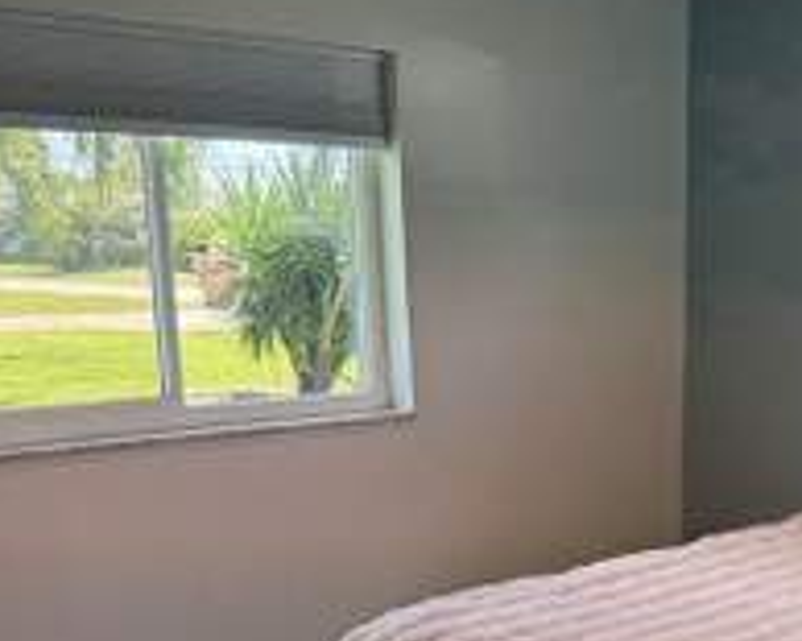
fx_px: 1376
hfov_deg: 31.6
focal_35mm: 58
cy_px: 620
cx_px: 649
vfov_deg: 25.1
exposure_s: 1/227
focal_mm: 6.76
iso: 200
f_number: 1.78
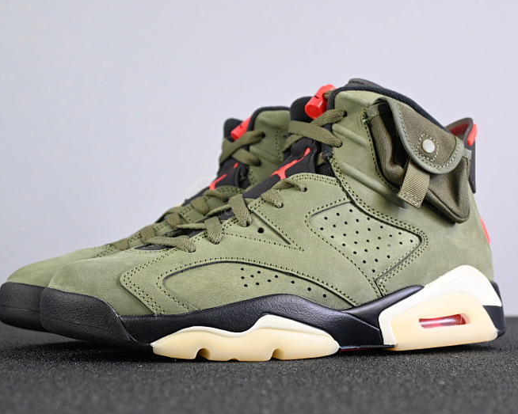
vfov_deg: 24.6
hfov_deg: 30.5
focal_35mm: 62
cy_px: 209
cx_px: 246
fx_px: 950
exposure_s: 1/125
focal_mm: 36
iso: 800
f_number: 5.3
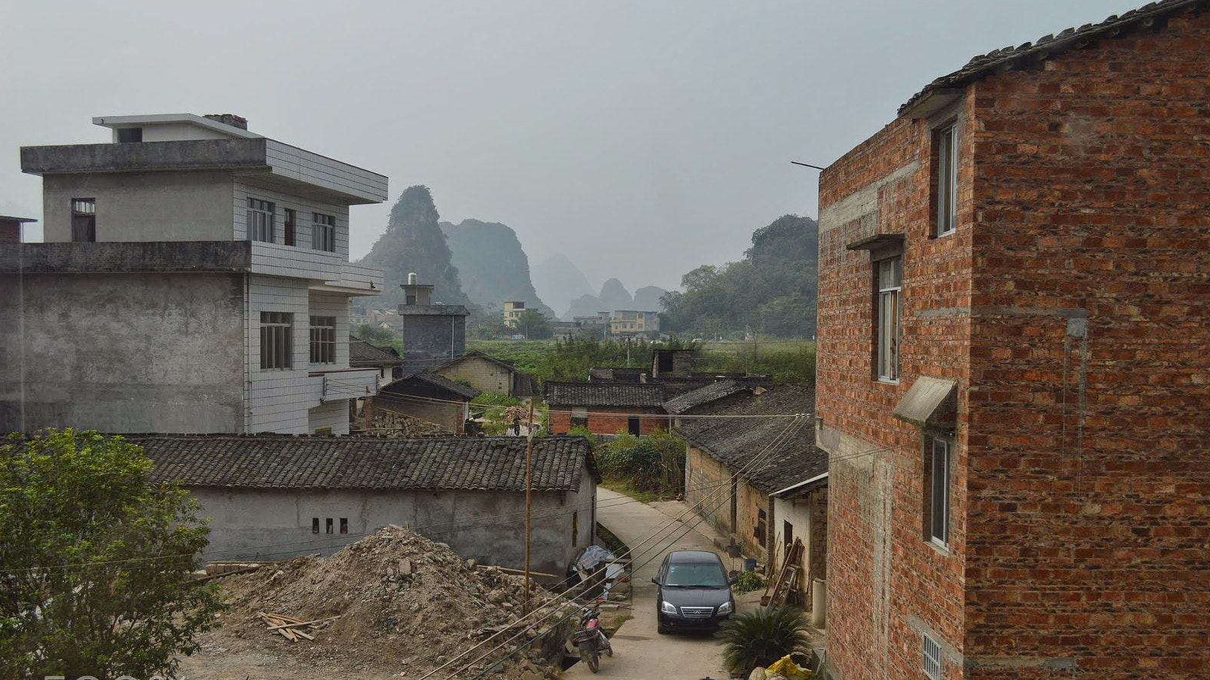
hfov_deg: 52.8
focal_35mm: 38
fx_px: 1219
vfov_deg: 31.1
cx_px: 606
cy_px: 388
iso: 360
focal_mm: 24
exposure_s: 1/4000
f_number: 4.5
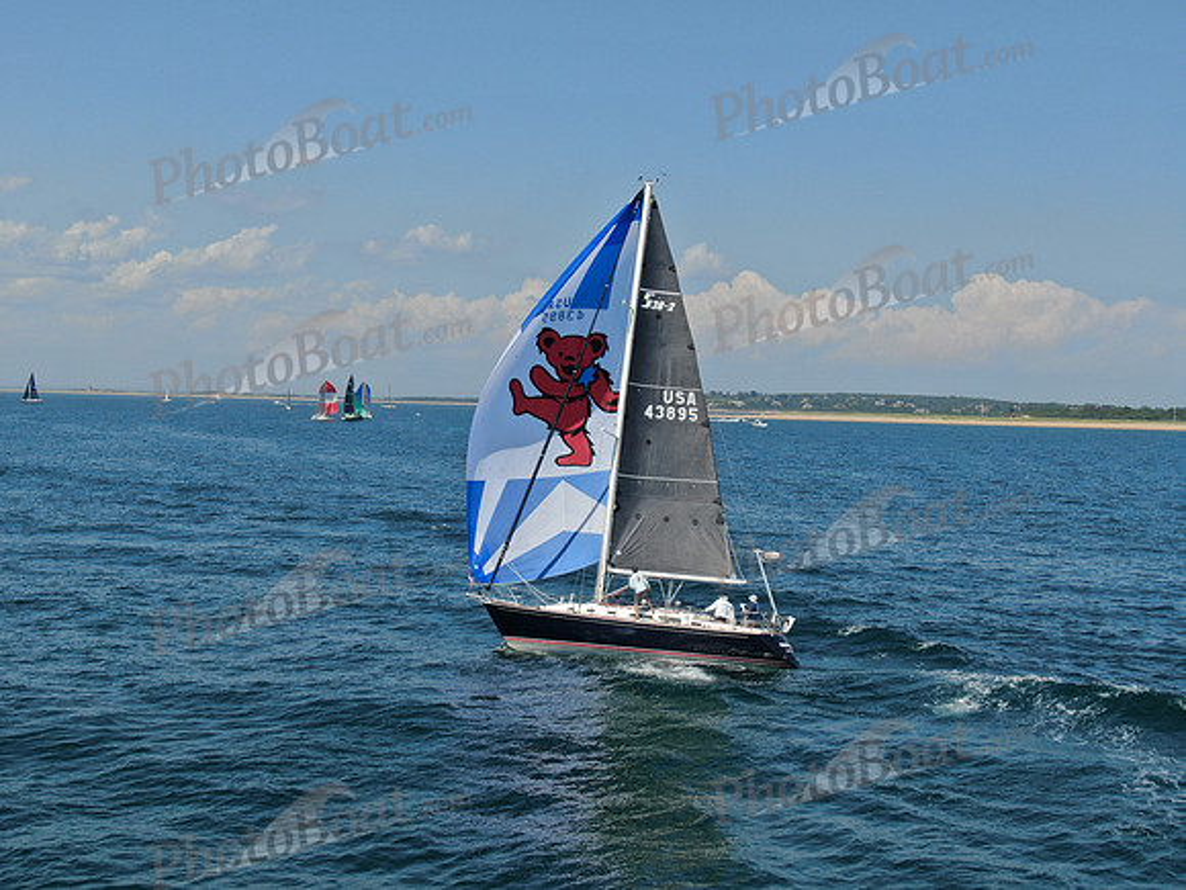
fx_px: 1645
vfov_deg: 30.3
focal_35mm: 48
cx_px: 593
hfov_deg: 39.7
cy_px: 445
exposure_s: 1/1000
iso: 100
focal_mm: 8.6
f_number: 3.8
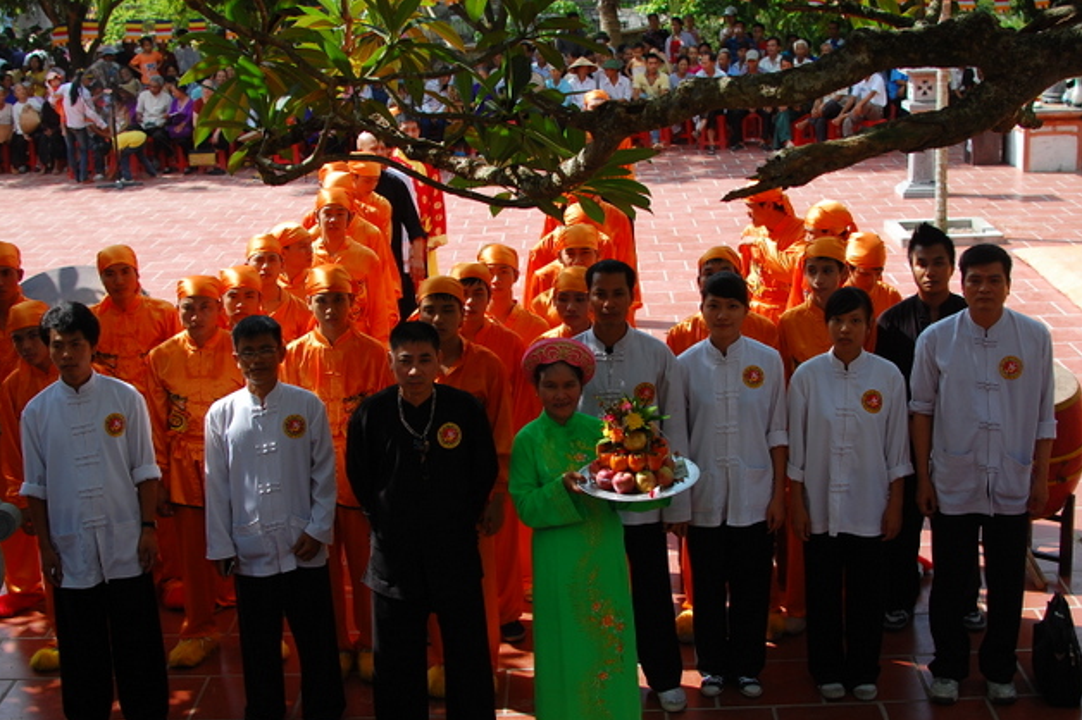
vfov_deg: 25.3
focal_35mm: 54
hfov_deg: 37.2
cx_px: 546
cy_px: 362
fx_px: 1607
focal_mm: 35
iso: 200
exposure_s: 1/800
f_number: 4
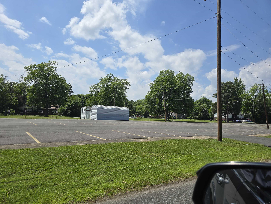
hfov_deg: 73.9
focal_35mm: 23
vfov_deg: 58.9
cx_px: 136
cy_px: 102
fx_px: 180
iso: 12
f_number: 1.7
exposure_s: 1/1391
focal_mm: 6.3
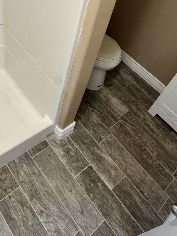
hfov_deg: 42.9
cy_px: 65
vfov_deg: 53.3
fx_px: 225
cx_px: 94
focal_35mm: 33
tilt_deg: -43.3
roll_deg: -19.0
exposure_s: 1/60
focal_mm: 2.22
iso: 500
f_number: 2.2
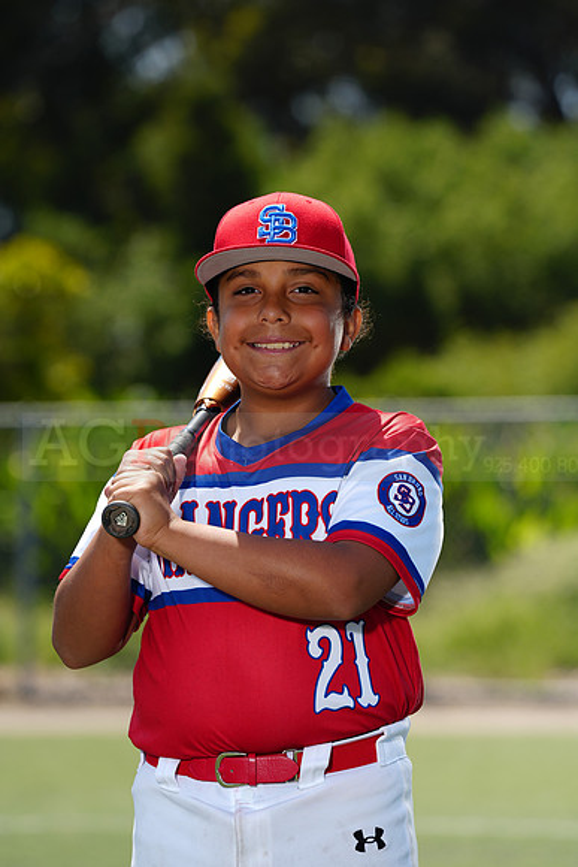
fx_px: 4813
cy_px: 434
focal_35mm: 200
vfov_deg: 10.3
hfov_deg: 6.9
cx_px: 289
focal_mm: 200
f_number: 5
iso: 50
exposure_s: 1/250
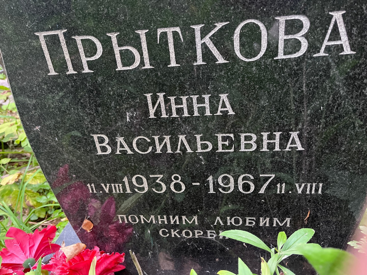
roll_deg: +8.0
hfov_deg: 67.3
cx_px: 184
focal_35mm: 26
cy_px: 138
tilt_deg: -27.3
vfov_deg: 53.1
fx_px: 276
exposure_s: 1/40
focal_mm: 5.1
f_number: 1.6
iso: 640
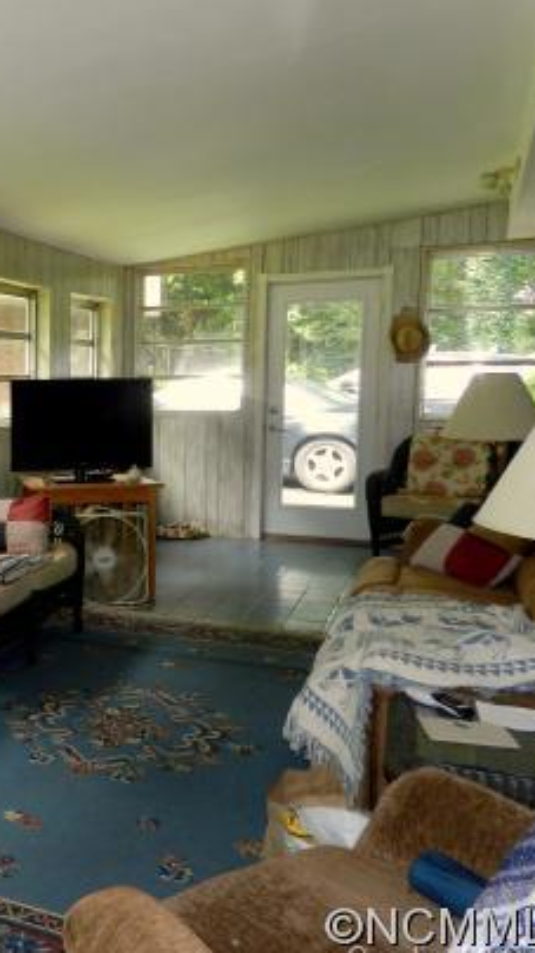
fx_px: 909
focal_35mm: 36
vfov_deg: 55.3
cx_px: -66
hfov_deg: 29.3
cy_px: 467
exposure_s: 1/60
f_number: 3.4
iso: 160
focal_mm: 4
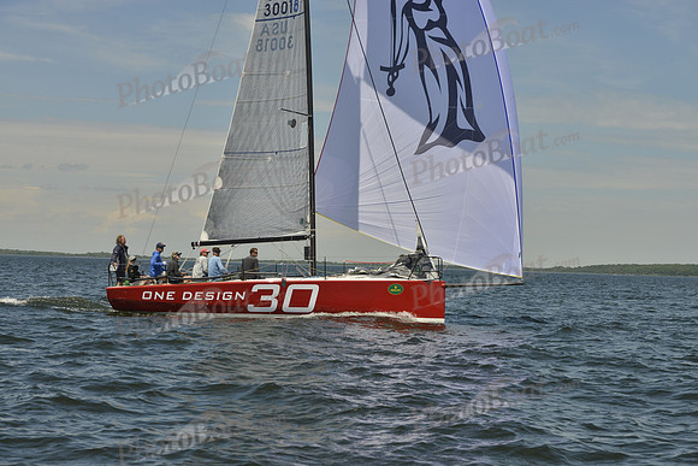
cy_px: 233
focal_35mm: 70
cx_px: 349
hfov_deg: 28.8
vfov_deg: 19.5
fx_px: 1357
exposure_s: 1/1600
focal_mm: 70
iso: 280
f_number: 10
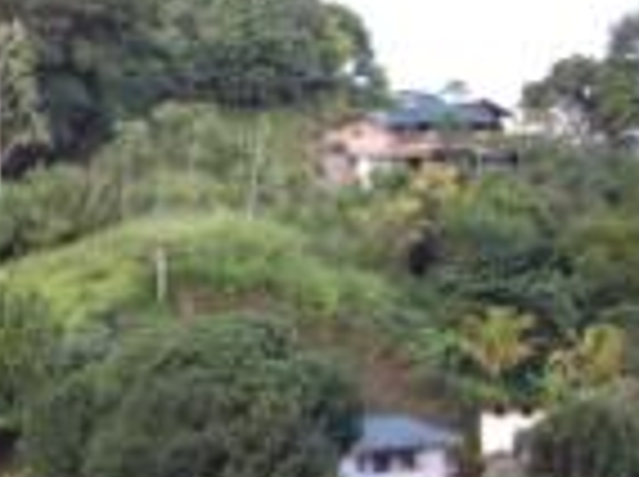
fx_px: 2211
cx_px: -238
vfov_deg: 12.0
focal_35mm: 120
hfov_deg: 15.5
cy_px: 580
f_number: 2.8
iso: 100
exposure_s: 1/60
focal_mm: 7.9
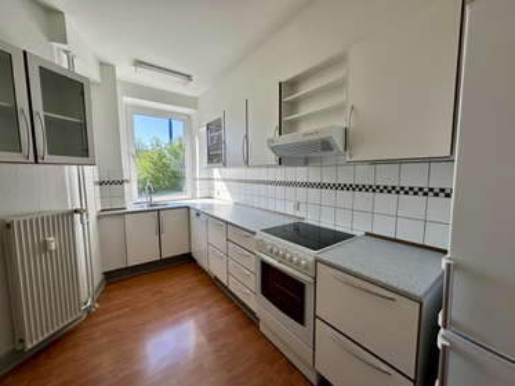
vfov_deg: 85.7
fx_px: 208
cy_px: 193
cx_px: 258
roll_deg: +0.2
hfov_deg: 102.0
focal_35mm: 14
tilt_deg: -4.8
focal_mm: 2.22
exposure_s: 1/280
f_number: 2.2
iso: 40
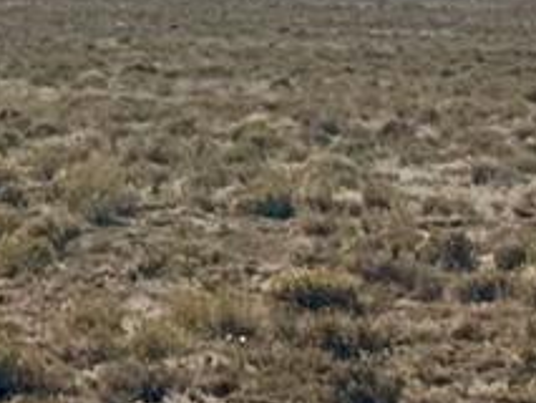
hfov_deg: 5.2
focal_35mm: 361
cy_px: -35
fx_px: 5593
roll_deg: -0.8
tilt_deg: -0.7
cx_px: -1100
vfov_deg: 4.1
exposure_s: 1/15385
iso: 64
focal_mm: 6.76
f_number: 1.78
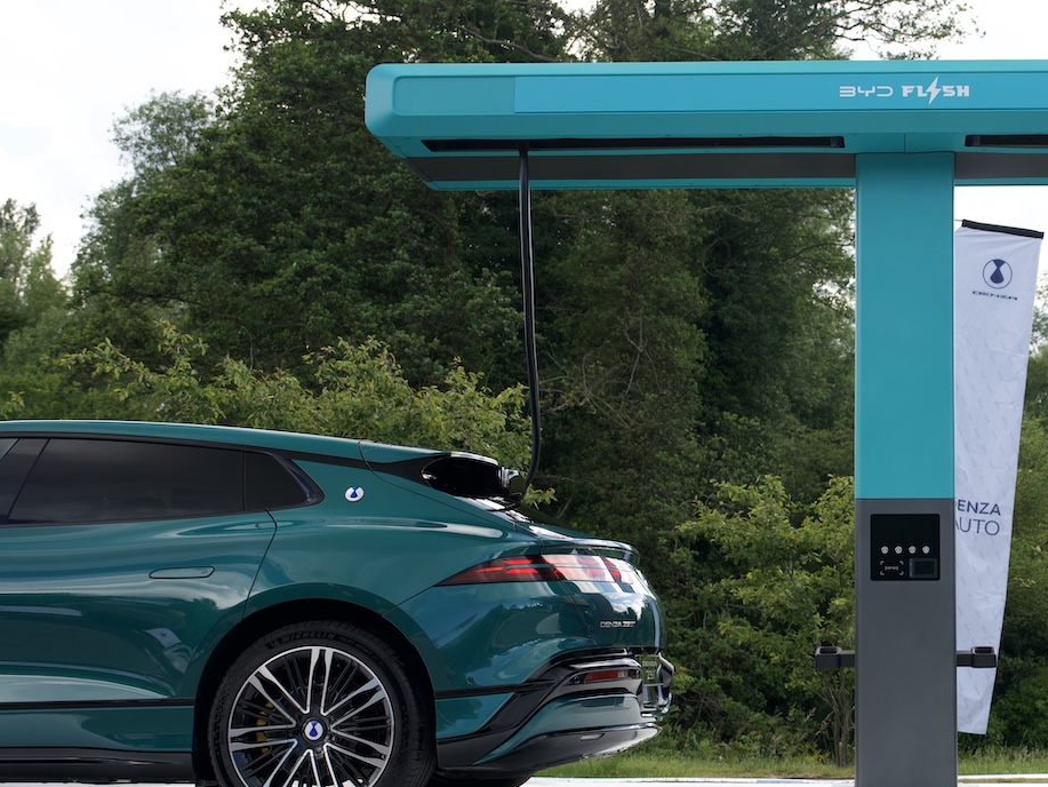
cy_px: 499
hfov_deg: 35.2
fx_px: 1575
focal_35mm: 52
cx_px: 886
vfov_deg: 27.9
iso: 250
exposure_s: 1/200
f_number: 5
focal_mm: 31
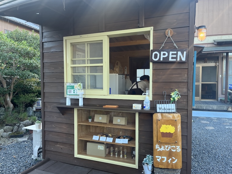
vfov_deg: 51.4
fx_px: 181
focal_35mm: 27
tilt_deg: -3.0
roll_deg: +1.5
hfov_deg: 65.3
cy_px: 89
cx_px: 117
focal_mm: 5.1
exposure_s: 1/127
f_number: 1.6
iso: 64
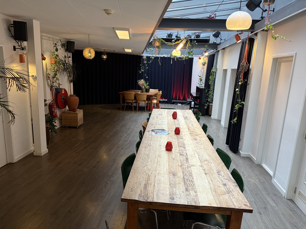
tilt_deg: -11.5
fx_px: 212
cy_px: 114
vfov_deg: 56.8
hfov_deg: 71.6
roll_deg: -2.5
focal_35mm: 24
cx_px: 153
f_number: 1.78
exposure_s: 1/60
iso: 400
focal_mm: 6.76
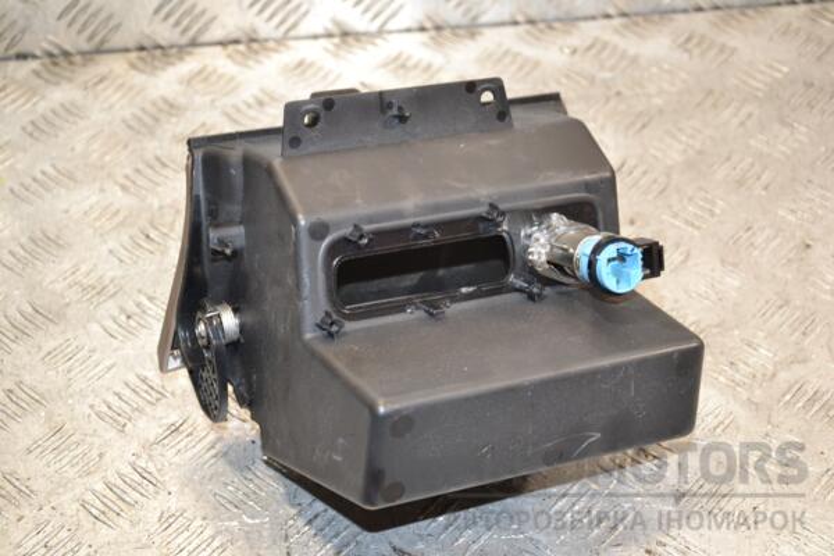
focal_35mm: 72
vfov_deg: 18.9
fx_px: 1668
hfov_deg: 28.1
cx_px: 417
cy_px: 278
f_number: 4.8
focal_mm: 48
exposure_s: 1/100
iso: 800
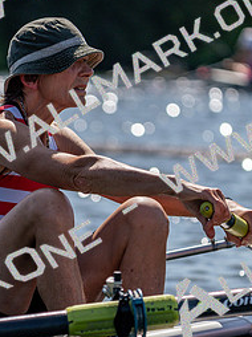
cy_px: 216
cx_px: 62
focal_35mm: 545
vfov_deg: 3.6
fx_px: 5299
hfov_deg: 2.7
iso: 200
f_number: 5.6
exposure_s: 1/2000
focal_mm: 248
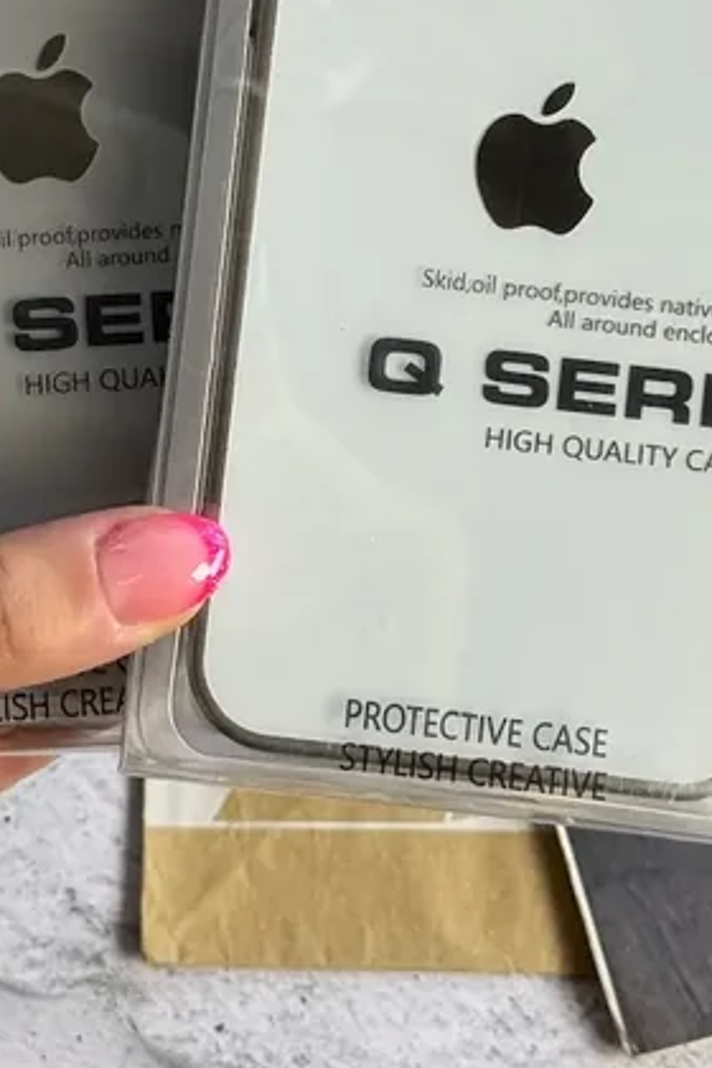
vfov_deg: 18.9
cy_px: 193
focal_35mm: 107
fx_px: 3174
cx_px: 263
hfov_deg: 12.8
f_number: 1.78
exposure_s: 1/822
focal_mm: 6.76
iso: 64
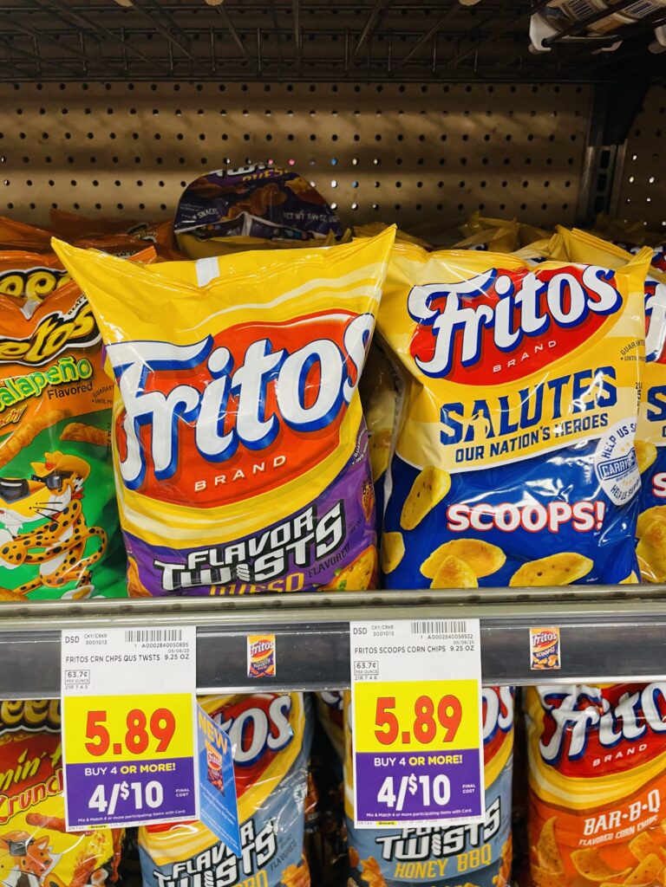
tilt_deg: -22.2
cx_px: 333
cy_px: 444
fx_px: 667
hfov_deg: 53.1
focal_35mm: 26
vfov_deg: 67.3
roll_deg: +0.8
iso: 125
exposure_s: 1/60
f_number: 1.6
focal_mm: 4.2
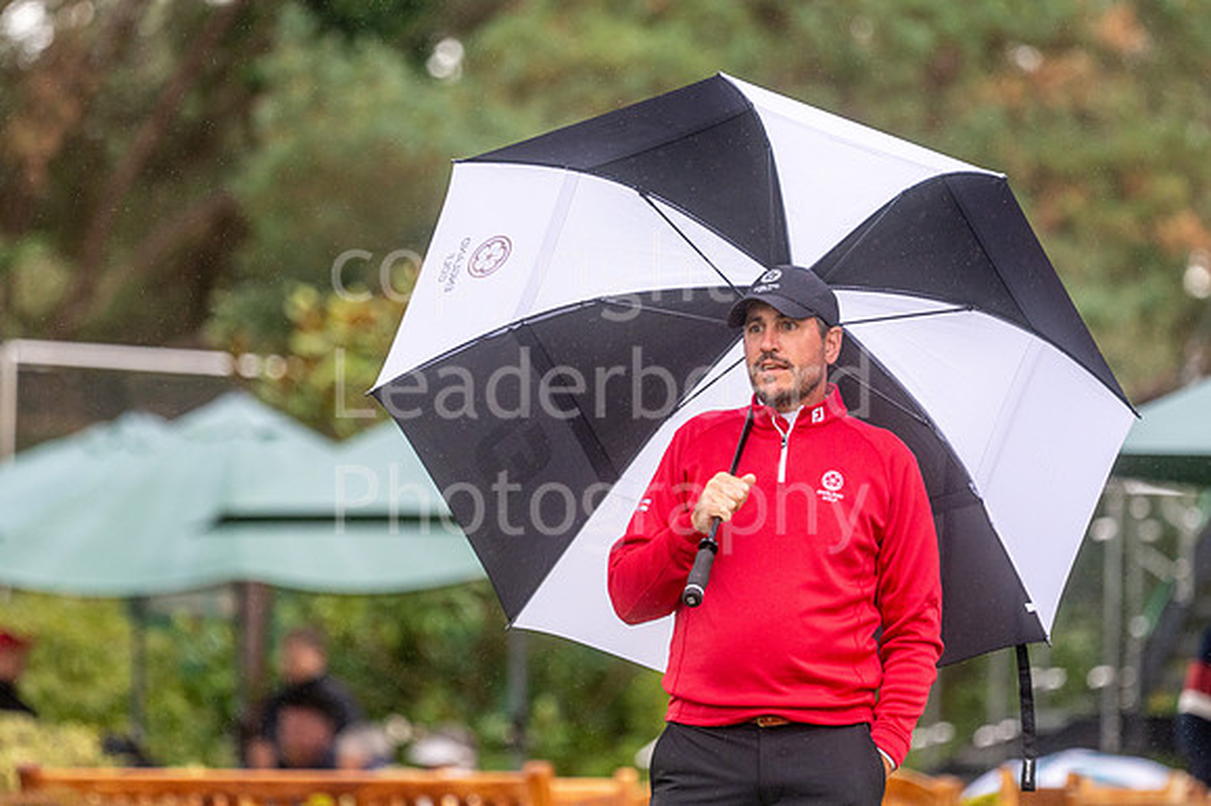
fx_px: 15128
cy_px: 403
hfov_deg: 4.6
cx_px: 606
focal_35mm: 450
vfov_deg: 3.1
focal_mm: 300
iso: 640
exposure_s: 1/1600
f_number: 4.5
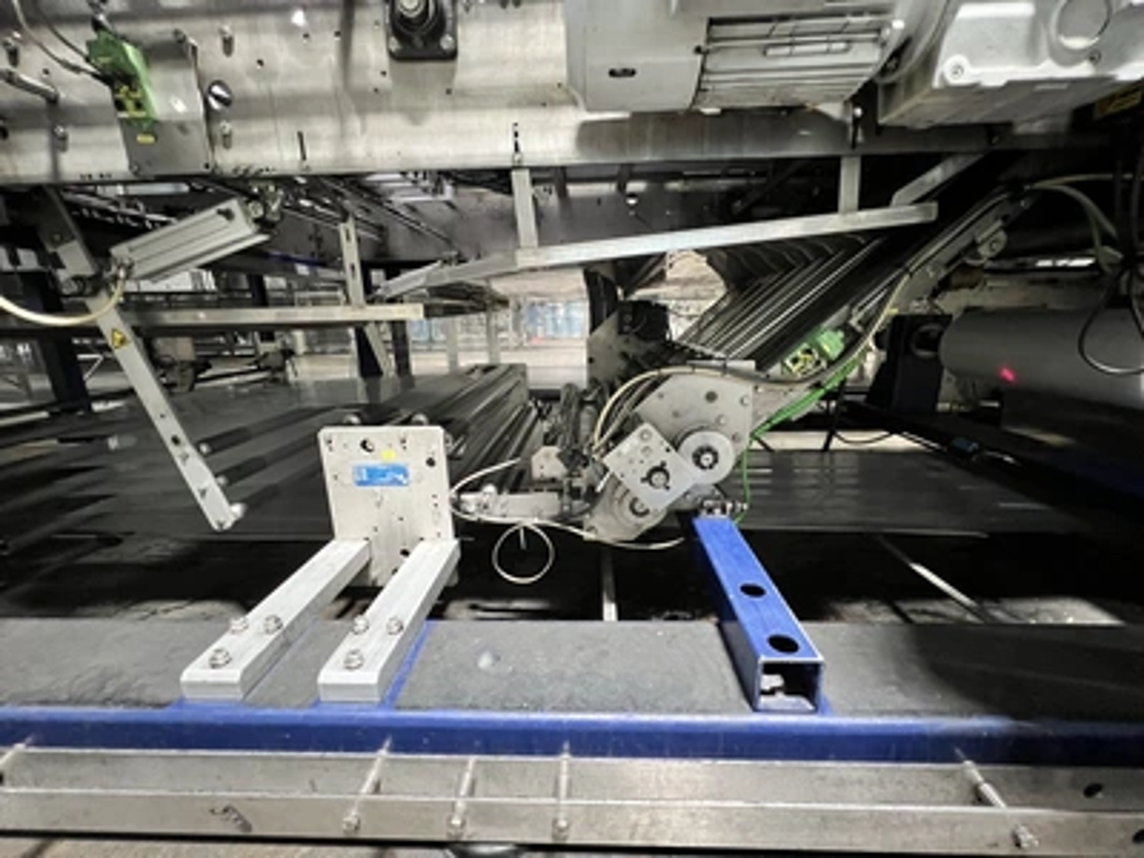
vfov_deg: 89.9
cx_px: 572
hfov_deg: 106.2
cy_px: 429
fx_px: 430
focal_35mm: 13
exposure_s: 1/40
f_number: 1.8
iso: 800
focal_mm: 1.57
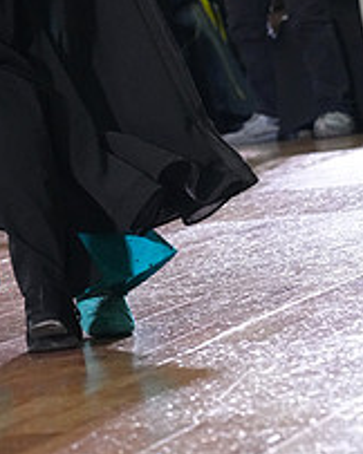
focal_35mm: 287
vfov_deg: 6.7
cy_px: -183
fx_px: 3860
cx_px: 35
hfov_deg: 5.4
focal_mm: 107
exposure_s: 1/400
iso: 6400
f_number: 5
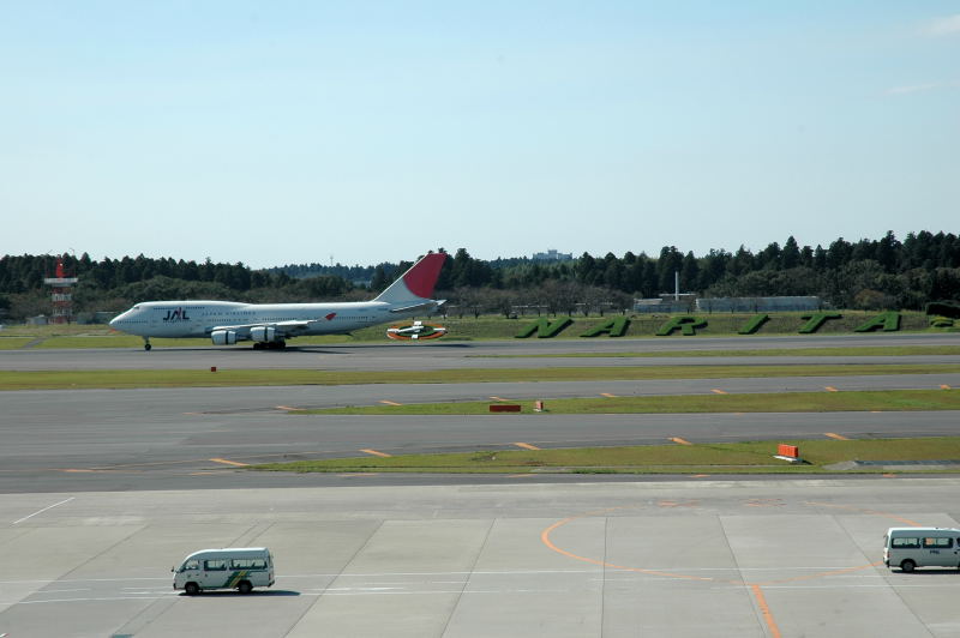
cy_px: 319
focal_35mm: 105
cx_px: 480
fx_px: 2798
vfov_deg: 13.0
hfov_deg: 19.5
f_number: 10
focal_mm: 70
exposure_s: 1/400
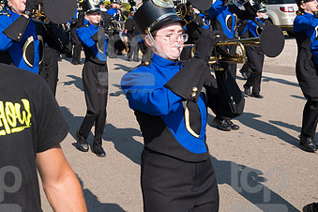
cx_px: 127
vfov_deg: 20.8
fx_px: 574
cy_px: 61
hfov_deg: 30.9
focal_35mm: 65
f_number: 6.3
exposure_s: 1/800
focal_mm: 38
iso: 320
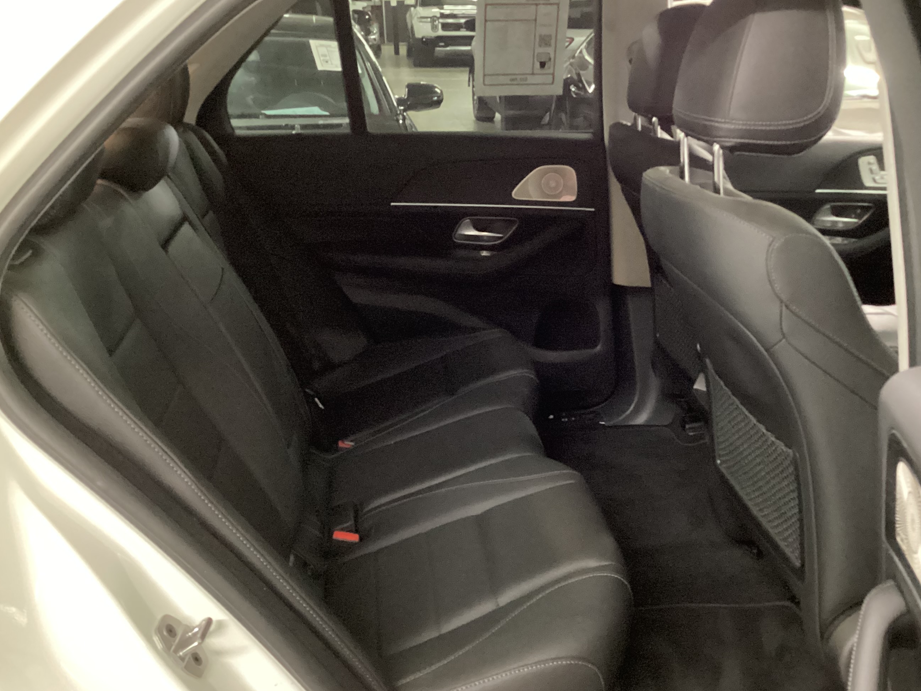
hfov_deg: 47.7
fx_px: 1038
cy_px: 348
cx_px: 540
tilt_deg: -21.0
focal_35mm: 39
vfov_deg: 36.8
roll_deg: +0.6
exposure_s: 1/17
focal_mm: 3.3
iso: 800
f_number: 2.4
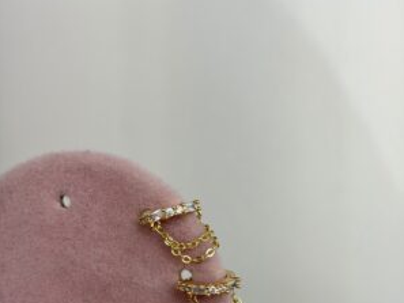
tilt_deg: -11.2
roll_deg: +0.7
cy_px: 236
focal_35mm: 70
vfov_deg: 20.8
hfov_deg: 27.8
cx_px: 201
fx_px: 817
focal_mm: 5.96
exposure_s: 1/50
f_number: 1.6
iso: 32
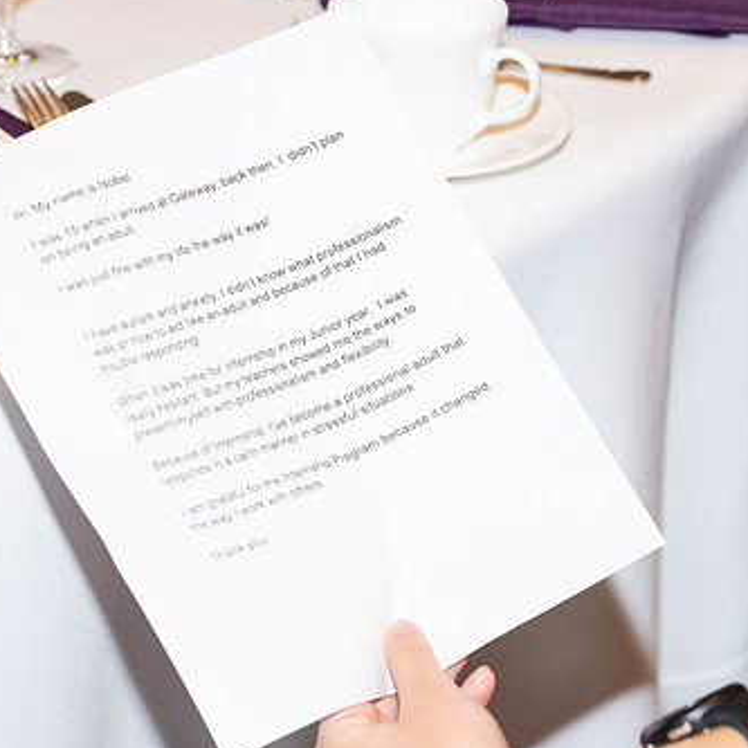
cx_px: 366
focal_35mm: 126
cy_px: 403
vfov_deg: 13.8
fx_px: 3080
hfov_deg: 13.8
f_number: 5.6
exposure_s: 1/100
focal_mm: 85
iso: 1000
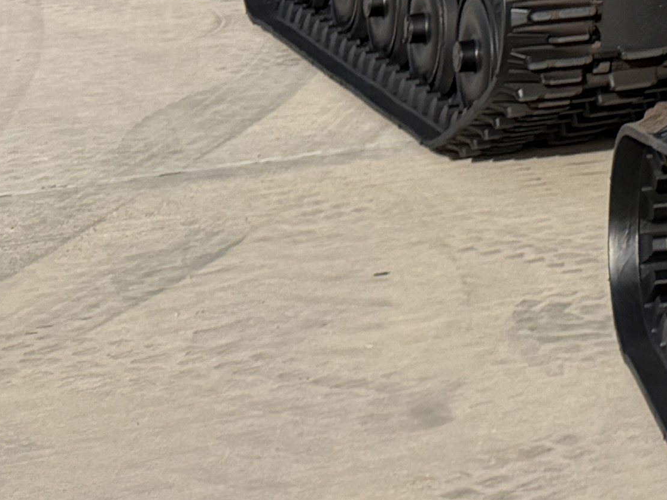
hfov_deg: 12.6
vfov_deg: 11.2
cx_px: 1595
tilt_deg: +0.2
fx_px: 2370
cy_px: -417
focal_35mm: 123
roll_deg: -1.7
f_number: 1.78
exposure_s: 1/4673
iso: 80
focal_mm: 6.76
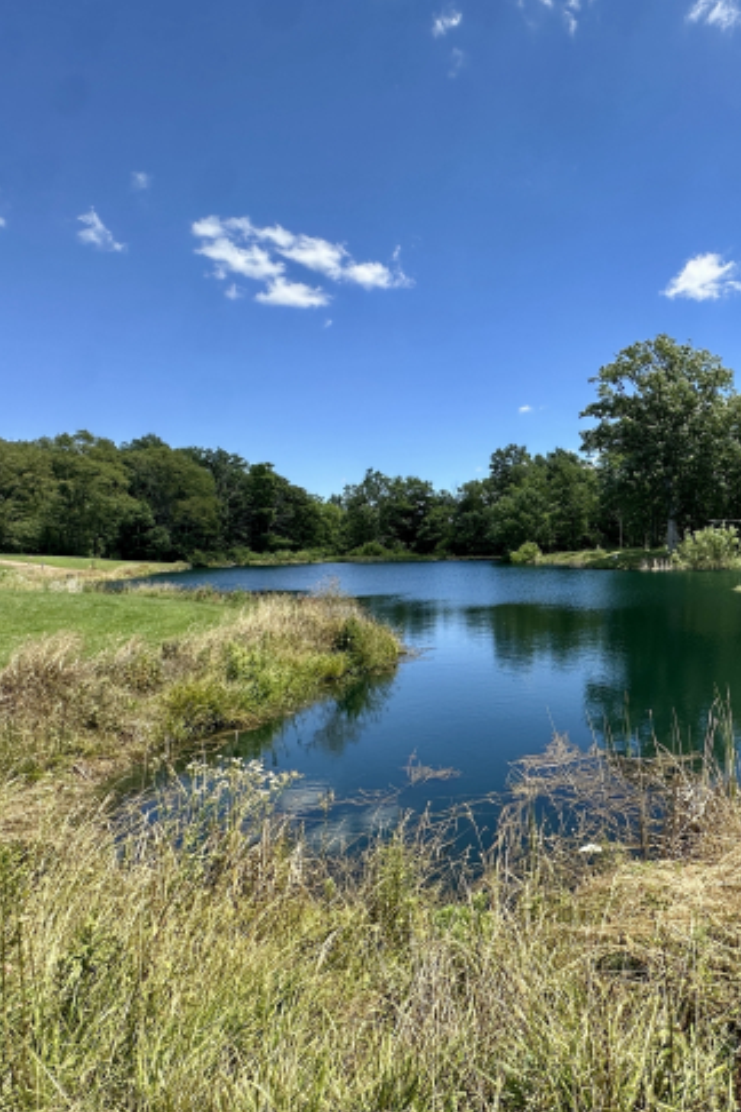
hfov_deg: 55.8
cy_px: 551
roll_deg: +0.4
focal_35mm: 20
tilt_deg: -0.2
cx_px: 630
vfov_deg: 84.0
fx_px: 617
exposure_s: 1/1052
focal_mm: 2.22
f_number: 2.2
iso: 50
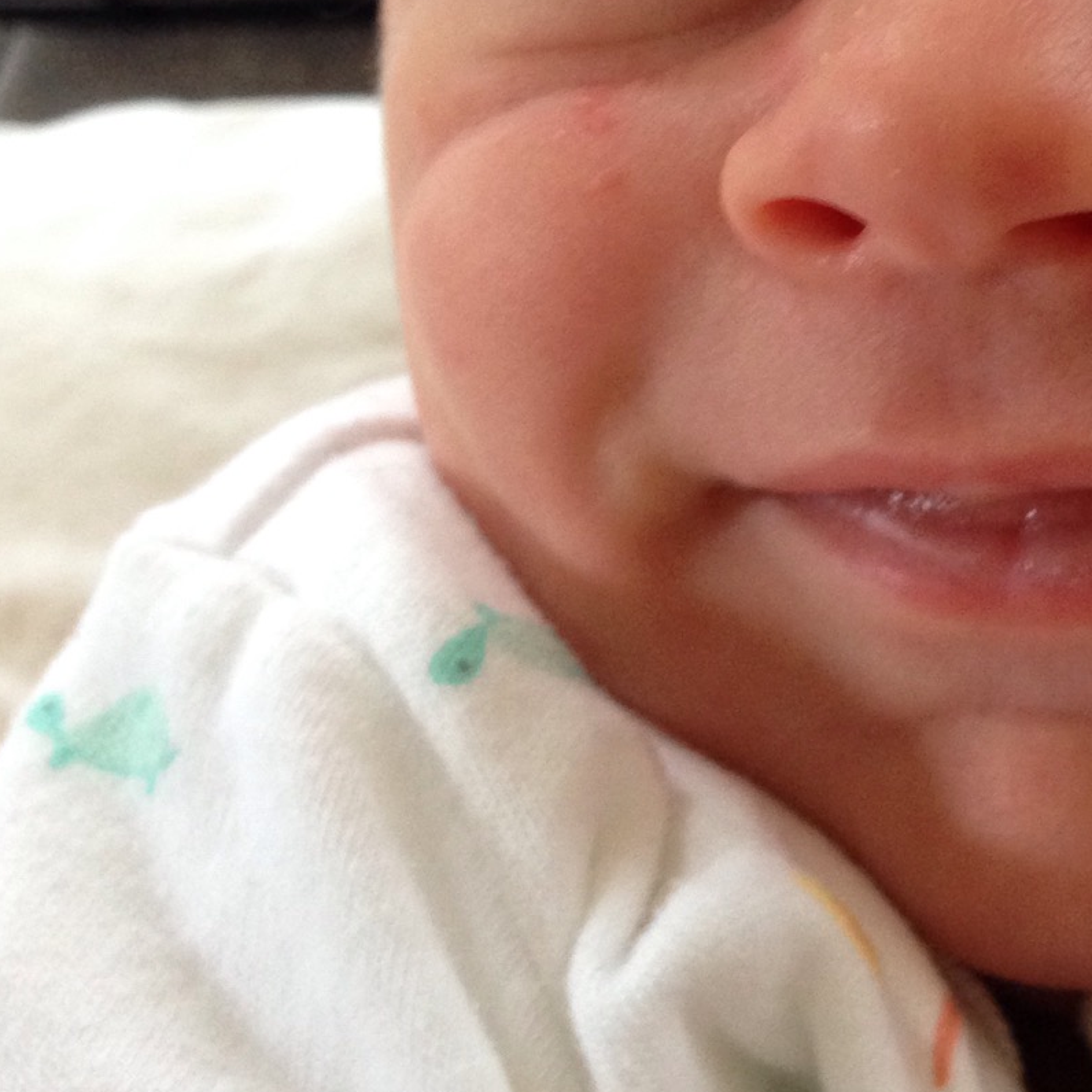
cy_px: 322
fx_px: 2677
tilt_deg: -48.1
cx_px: 905
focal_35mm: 75
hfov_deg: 22.7
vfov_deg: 22.9
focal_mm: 4.12
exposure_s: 1/20
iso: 200
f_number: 2.4
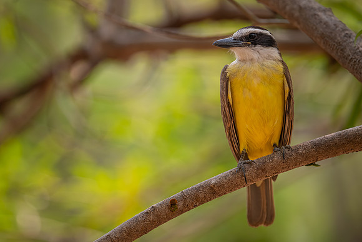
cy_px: 111
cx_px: 153
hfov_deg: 4.1
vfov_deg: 2.8
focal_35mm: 497
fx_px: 5003
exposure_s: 1/1000
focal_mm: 400
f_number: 4.5
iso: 450
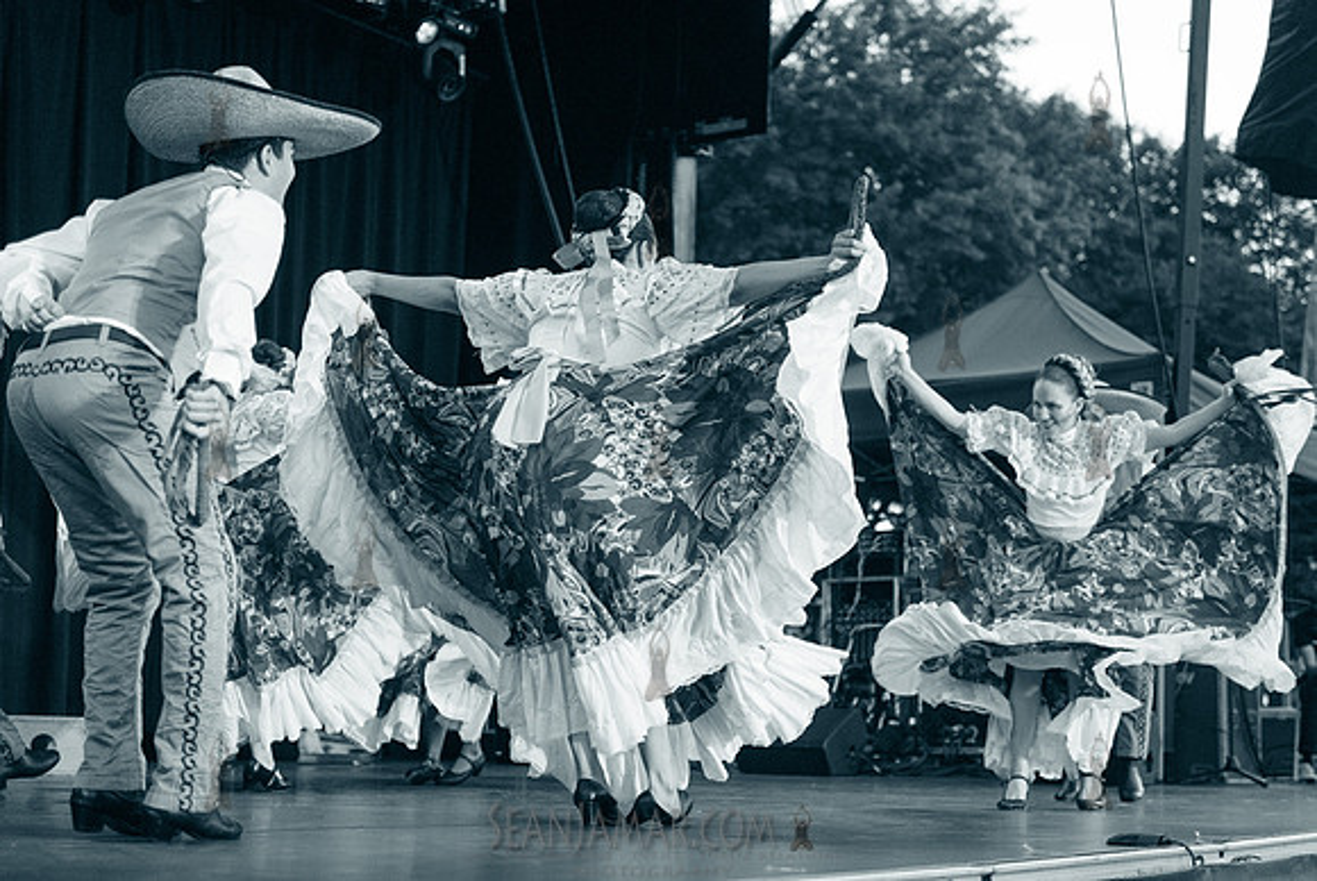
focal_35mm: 57
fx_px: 2100
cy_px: 458
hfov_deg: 34.8
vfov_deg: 23.7
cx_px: 687
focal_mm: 55
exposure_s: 1/1000
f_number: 2.8
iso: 4000
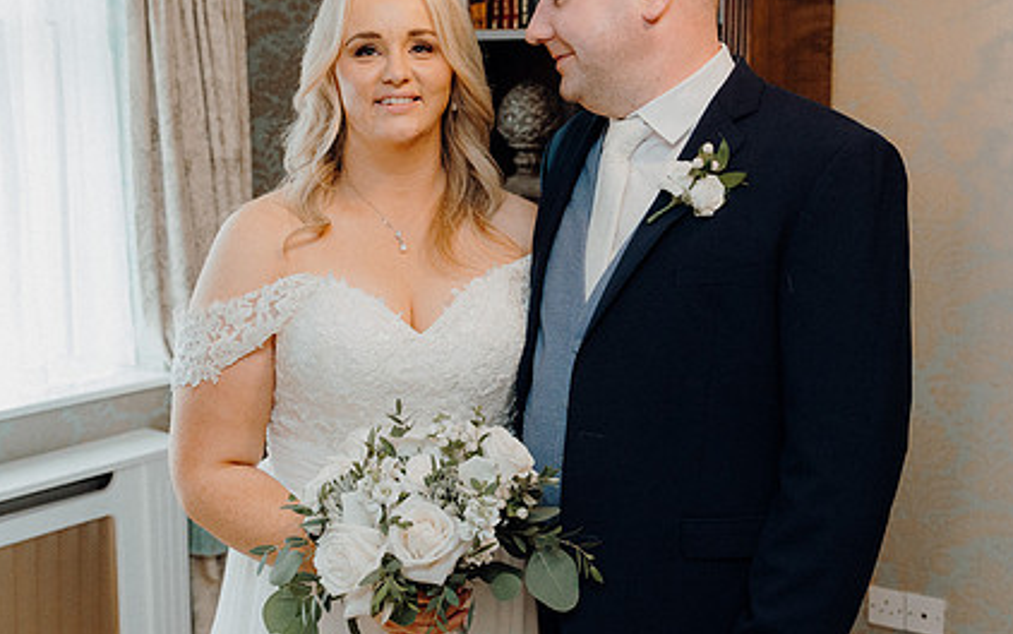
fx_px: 1353
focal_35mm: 49
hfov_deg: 41.0
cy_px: 273
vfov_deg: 26.3
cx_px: 494
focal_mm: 35
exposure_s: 1/160
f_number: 3.5
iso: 2500
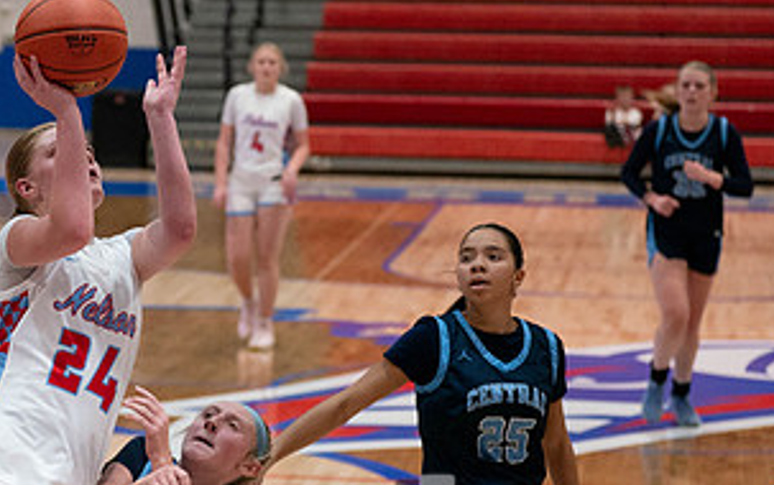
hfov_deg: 12.9
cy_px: 280
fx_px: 3399
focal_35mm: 161
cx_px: 68
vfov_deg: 8.2
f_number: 2.8
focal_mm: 70
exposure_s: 1/1000
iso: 3200
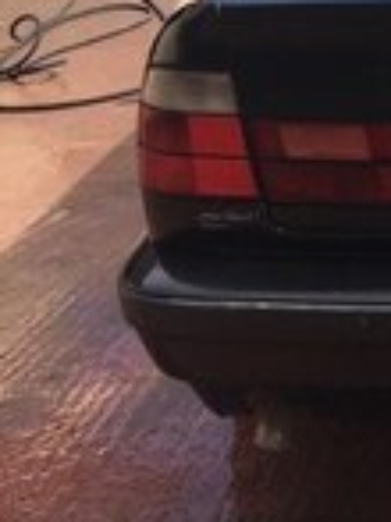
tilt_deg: -11.9
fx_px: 1478
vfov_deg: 18.9
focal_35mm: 98
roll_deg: +3.2
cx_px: 654
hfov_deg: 13.8
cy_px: -110
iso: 25
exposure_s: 1/986
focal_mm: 4.15
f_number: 2.2
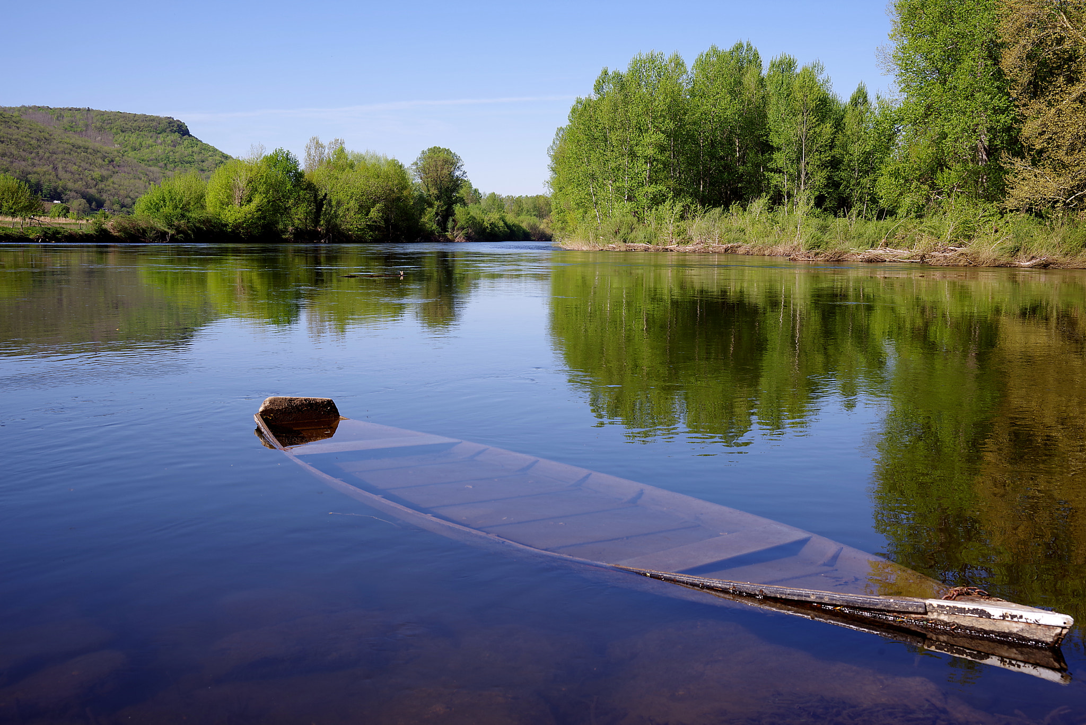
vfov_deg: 33.4
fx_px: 1207
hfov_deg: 48.4
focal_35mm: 40
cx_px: 543
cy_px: 362
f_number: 13
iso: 100
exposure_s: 1/60
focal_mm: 40
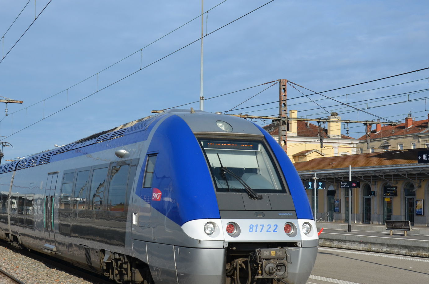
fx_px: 737
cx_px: 159
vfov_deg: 21.8
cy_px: 176
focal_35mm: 62
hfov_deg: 32.3
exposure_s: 1/1600
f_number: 7.1
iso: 400
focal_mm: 30
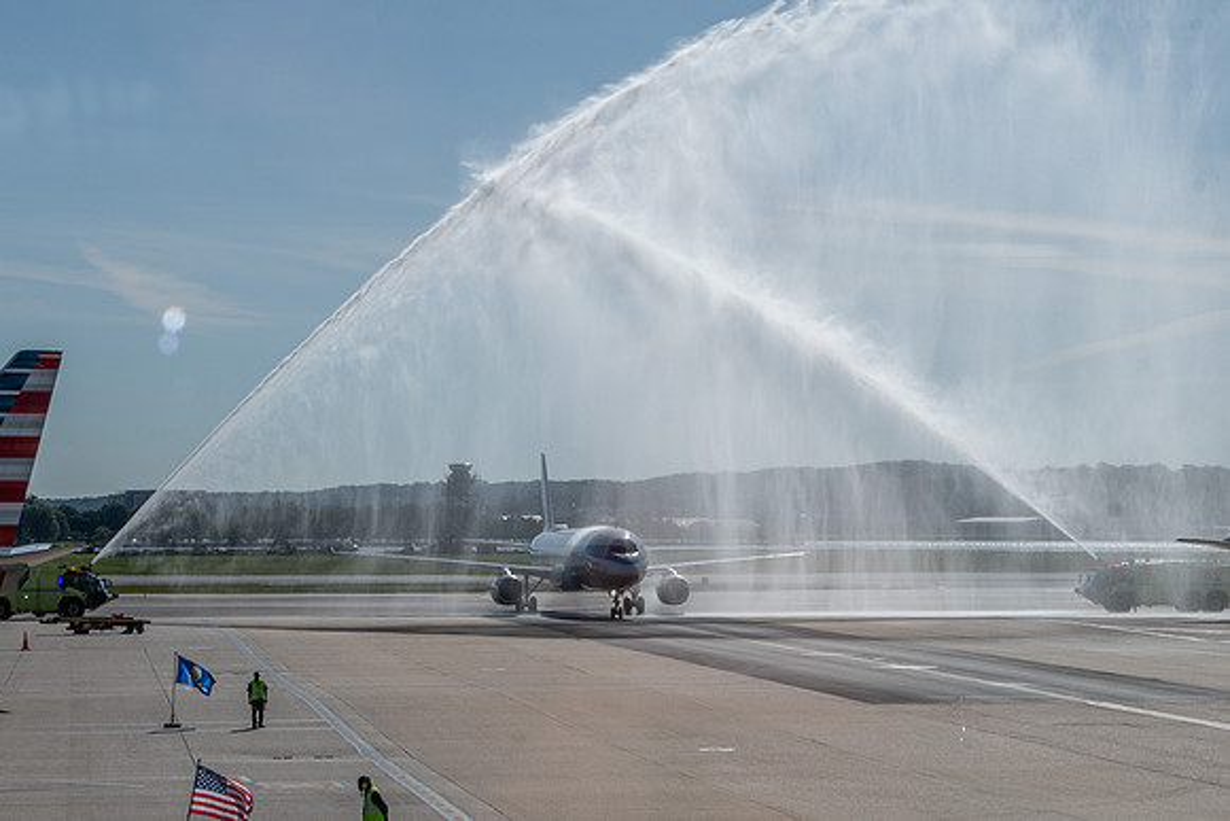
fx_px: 3281
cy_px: 516
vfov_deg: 14.2
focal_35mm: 96
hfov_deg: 21.2
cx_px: 572
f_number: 16
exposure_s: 1/125
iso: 100
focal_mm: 38
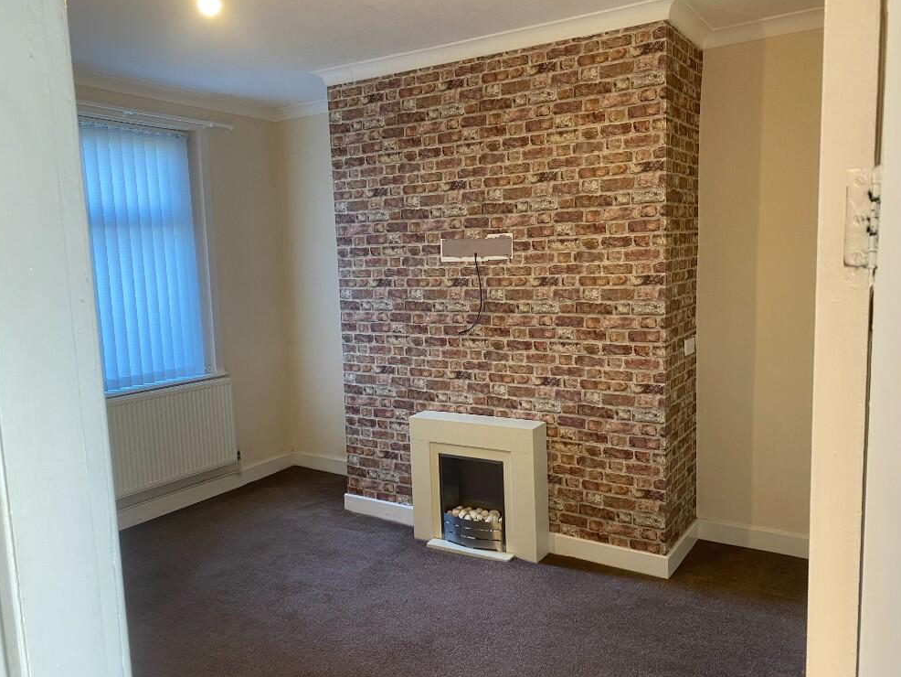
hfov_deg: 65.3
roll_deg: +1.2
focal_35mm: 27
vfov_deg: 51.4
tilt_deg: -5.6
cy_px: 341
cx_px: 444
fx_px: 703
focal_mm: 4.25
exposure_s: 1/50
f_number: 1.8
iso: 100
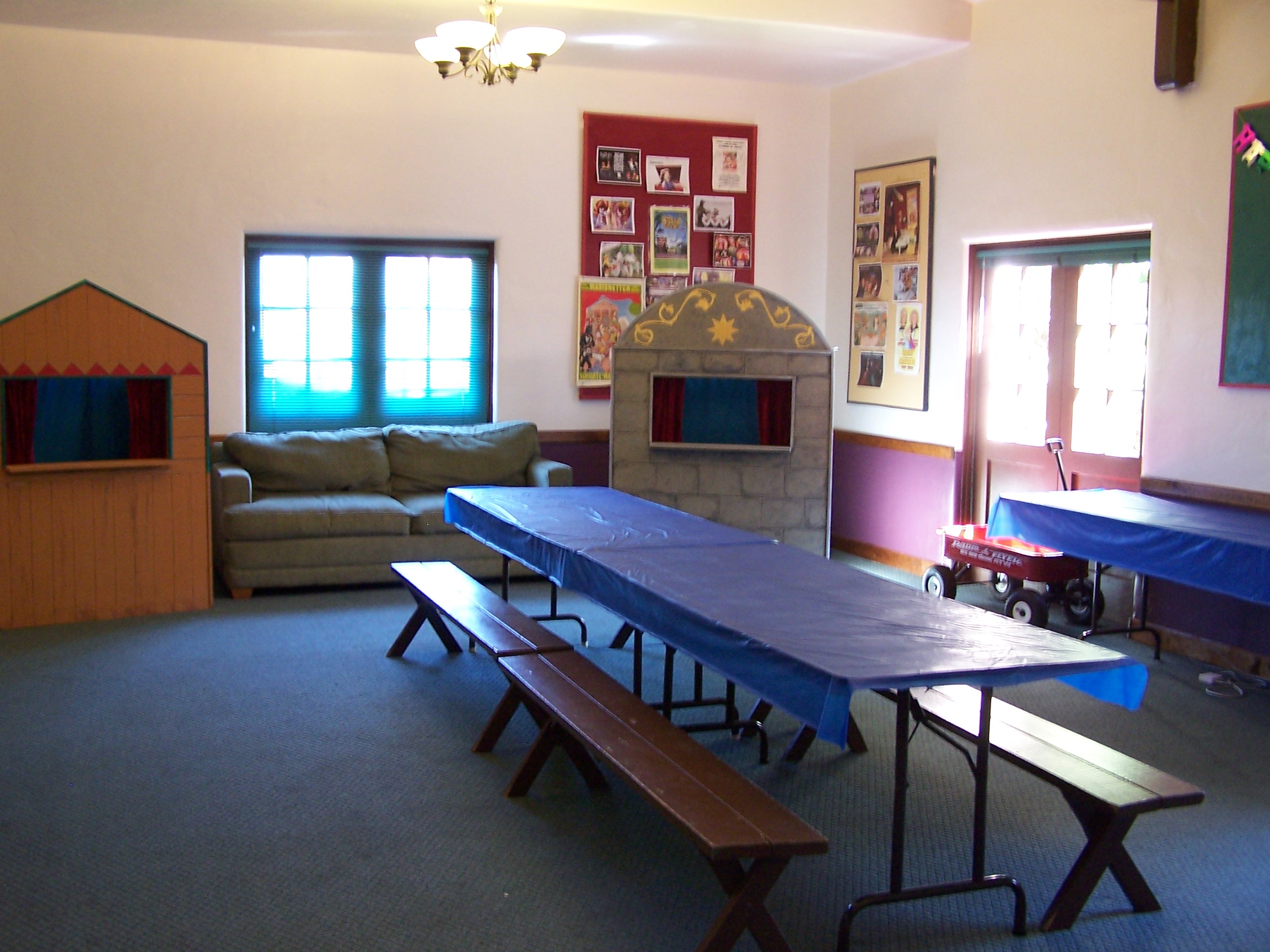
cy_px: 476
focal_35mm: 38
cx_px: 635
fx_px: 1394
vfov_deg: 37.7
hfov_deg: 49.0
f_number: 2.8
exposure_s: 1/8
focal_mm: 6.3
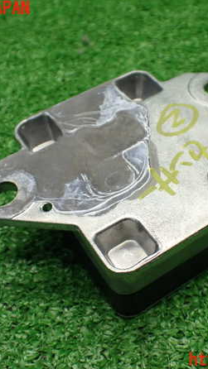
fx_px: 431
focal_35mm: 44
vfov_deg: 46.4
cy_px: 184
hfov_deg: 27.0
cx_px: 128
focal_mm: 5.4
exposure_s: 1/125
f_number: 2.3
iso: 400
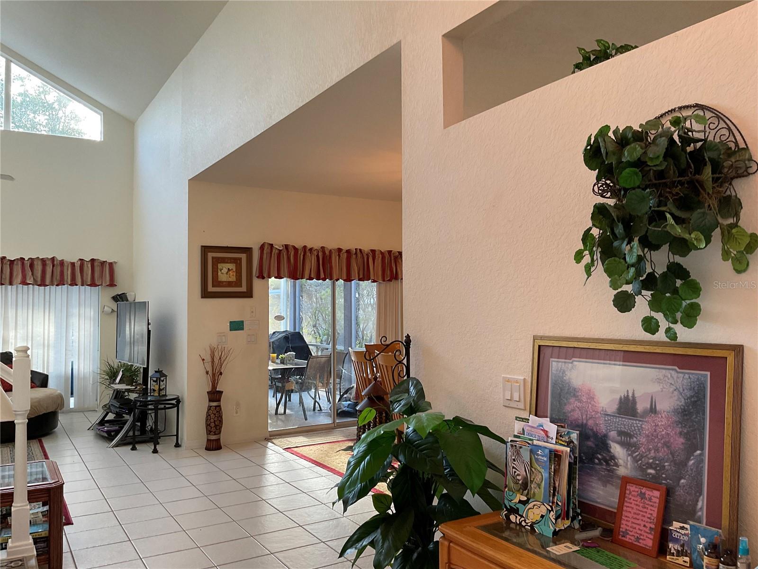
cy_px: 284
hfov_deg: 61.7
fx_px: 635
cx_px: 379
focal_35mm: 29
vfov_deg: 48.2
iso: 64
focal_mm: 3
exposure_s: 1/60
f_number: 1.8
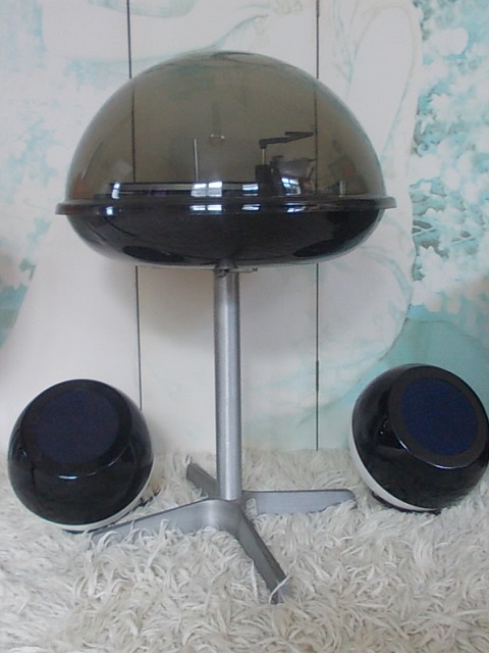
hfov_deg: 49.7
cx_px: 244
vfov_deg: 63.4
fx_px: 527
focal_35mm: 28
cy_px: 326
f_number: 2.7
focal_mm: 4
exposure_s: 1/20
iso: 200
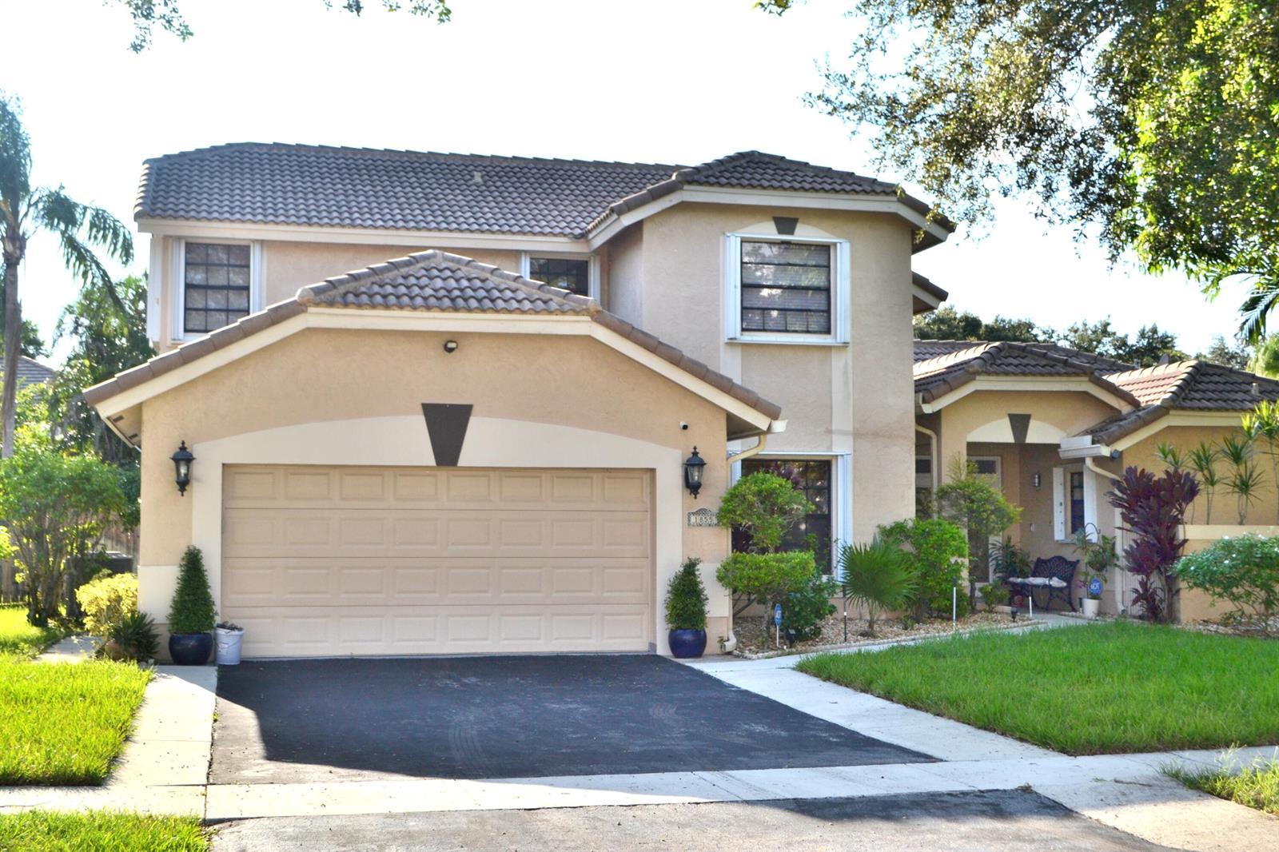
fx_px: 1545
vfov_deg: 30.8
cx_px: 640
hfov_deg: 45.0
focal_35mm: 44
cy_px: 426
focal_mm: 29
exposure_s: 1/200
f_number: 7.1
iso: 100
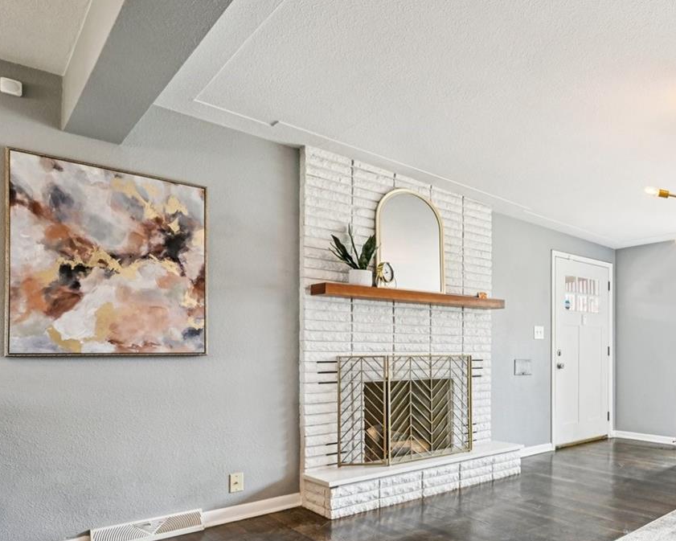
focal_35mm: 25
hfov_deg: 58.0
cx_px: 612
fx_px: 500
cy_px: 345
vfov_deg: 56.0
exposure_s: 1/15
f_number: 11
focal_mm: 14
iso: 200
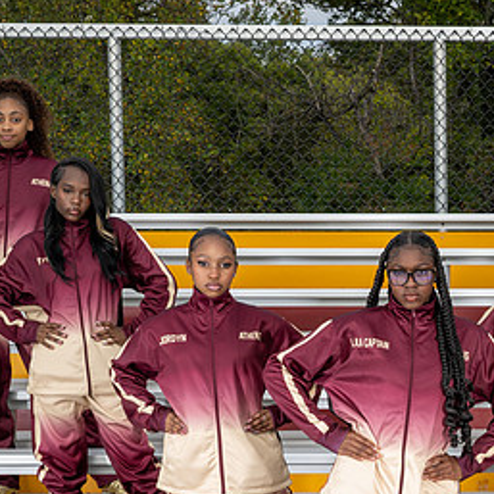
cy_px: 430
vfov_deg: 17.3
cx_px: 498
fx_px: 1598
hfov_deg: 17.2
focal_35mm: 99
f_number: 10
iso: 80
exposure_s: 1/100
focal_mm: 39
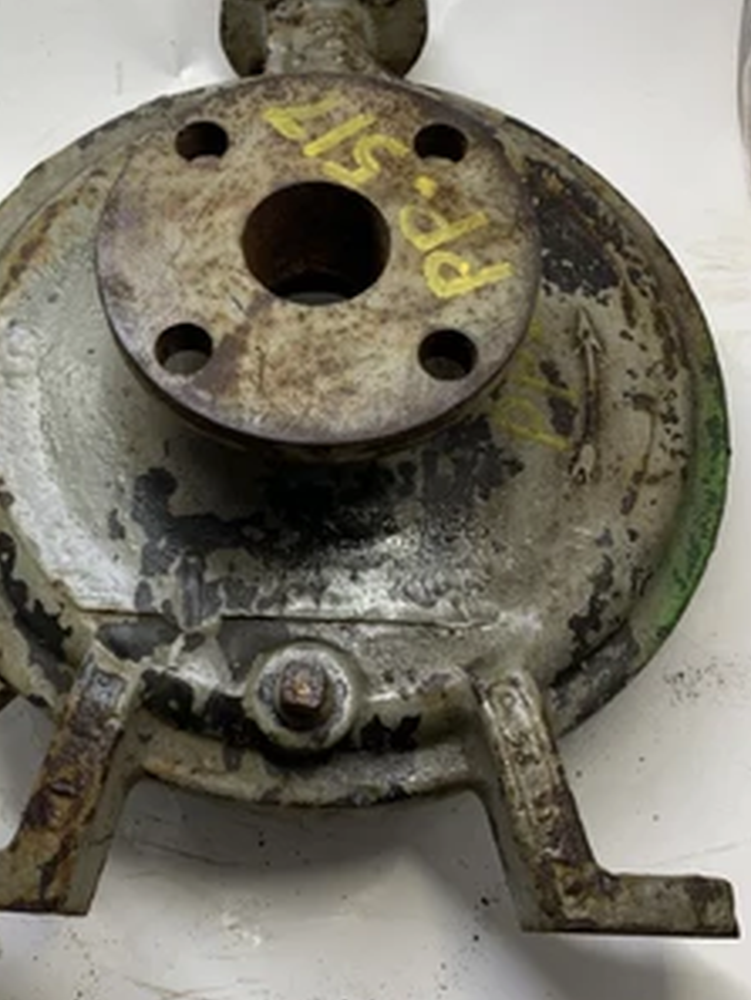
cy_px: 451
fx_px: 1012
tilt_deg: -63.9
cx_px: 266
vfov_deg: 52.5
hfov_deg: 40.3
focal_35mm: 35
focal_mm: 4.25
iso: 32
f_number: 1.8
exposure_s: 1/121
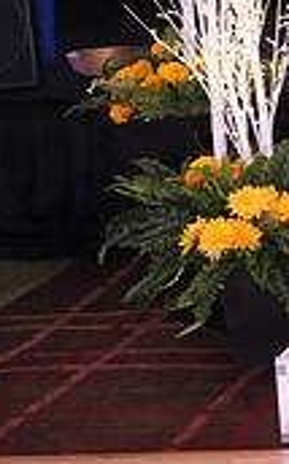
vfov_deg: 16.8
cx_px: 772
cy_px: 128
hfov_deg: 9.1
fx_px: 1568
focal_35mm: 124
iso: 8000
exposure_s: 1/250
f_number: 8
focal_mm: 36
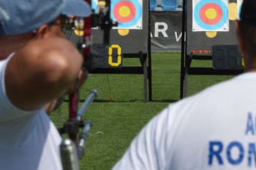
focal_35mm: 647
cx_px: 194
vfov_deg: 2.1
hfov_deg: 3.2
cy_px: 21
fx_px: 4593
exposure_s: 1/250
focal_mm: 195
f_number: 25
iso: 400
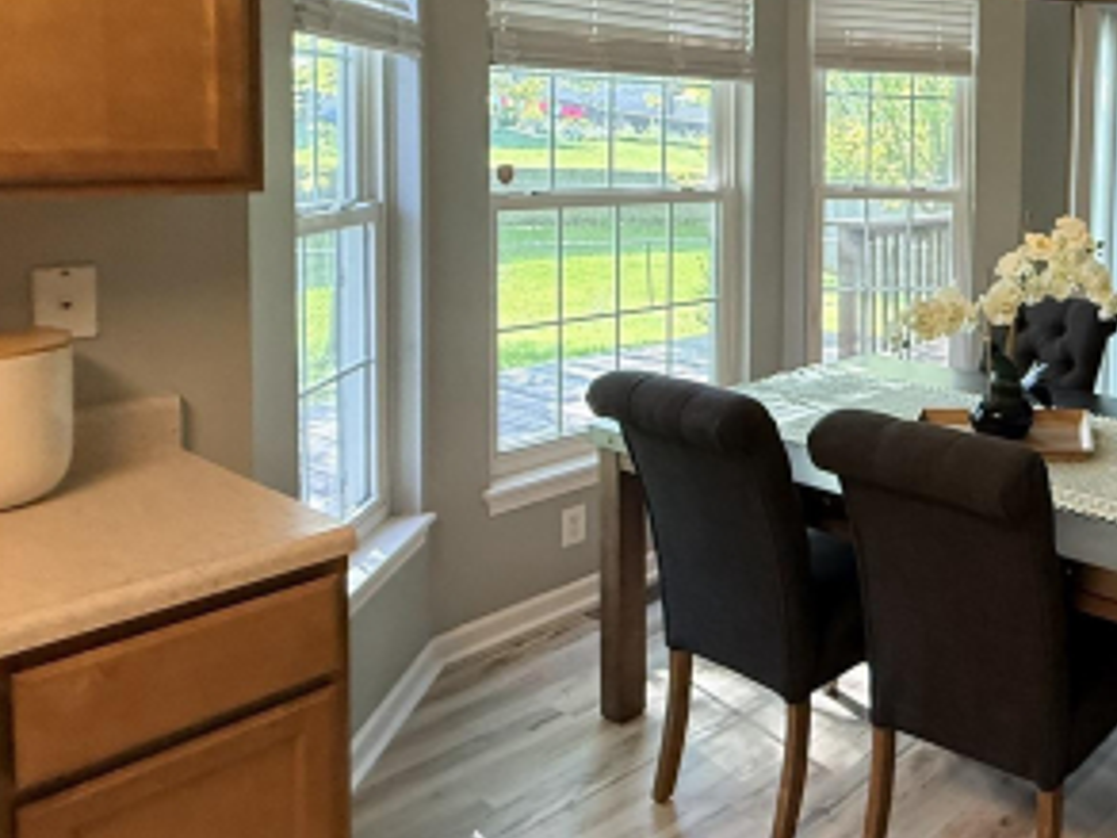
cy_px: 203
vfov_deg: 42.7
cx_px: 1100
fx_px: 1033
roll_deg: -2.2
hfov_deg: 47.8
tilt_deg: -4.3
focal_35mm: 32
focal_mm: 2.22
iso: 320
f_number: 2.2
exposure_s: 1/120
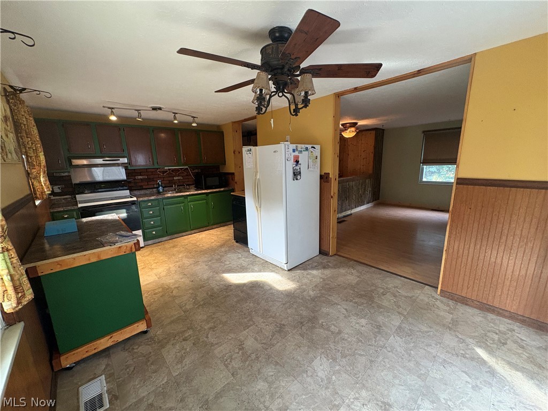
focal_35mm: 14
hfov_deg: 102.1
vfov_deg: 85.7
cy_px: 206
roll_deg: +2.5
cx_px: 274
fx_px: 222
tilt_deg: -11.3
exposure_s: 1/60
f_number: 2.2
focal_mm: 2.22
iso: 400
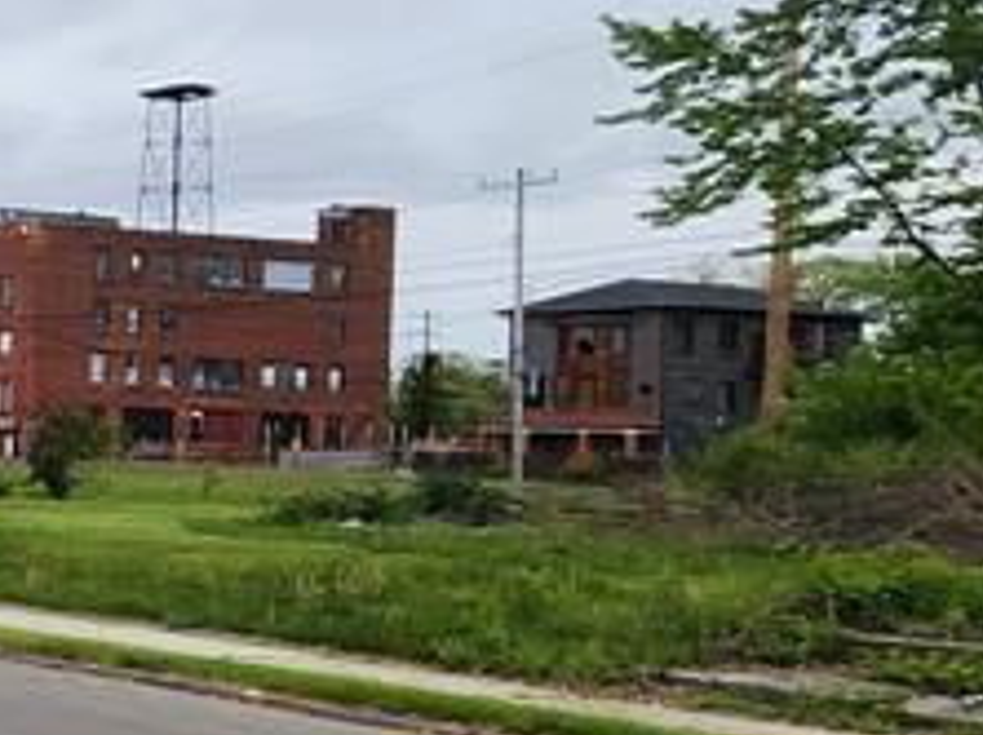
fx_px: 1702
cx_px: -1036
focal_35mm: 60
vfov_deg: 24.3
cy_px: 452
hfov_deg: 18.5
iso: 50
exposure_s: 1/1111
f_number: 2.2
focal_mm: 2.2
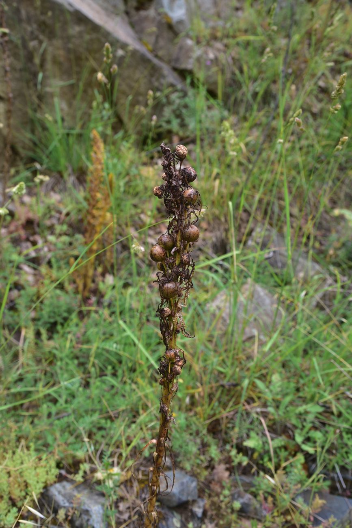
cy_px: 264
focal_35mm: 32
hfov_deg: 41.1
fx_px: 469
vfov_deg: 58.7
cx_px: 176
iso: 320
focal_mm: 32
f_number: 8
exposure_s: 1/125
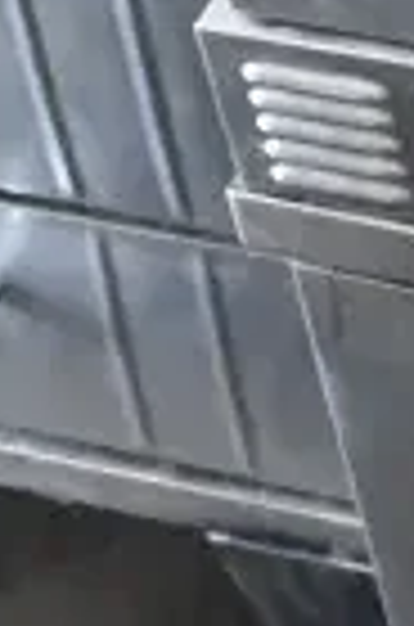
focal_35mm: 198
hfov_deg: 6.5
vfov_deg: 10.0
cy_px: -358
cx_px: 1116
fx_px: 3432
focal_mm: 20
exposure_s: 1/40
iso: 6400
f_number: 3.5
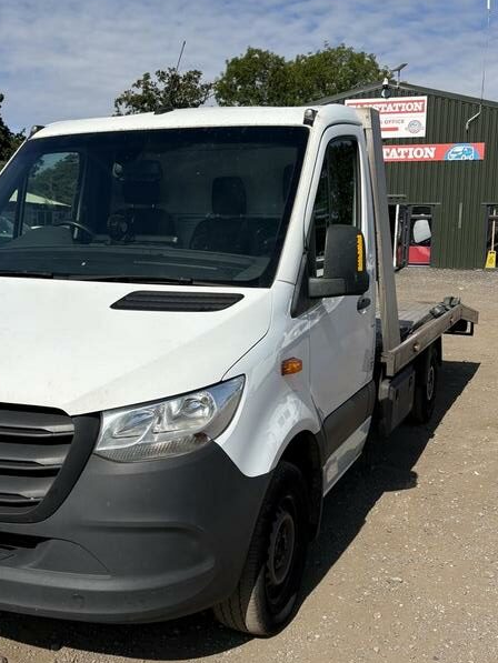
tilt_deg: -4.3
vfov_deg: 47.8
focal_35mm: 39
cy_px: 320
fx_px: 748
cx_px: 178
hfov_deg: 36.6
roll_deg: +0.7
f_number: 1.6
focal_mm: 5.96
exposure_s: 1/6329
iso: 50
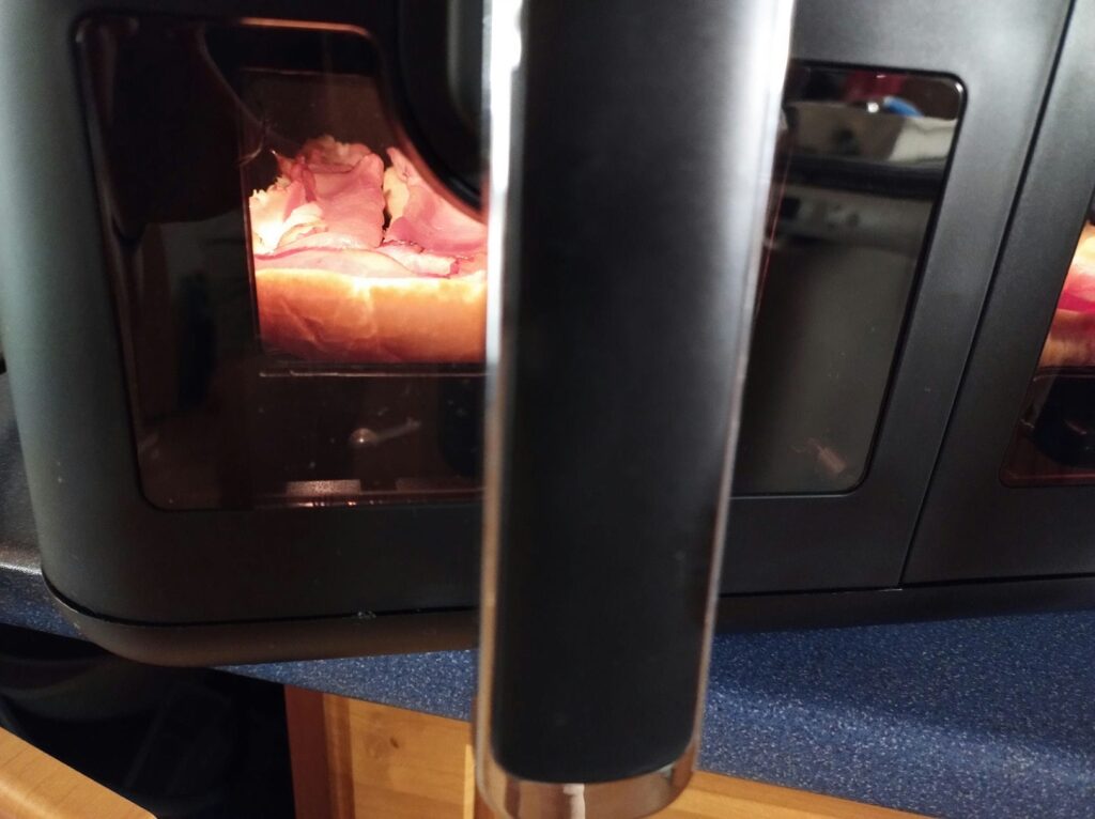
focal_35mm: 25
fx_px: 790
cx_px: 548
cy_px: 410
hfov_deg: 69.4
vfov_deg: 54.8
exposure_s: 1/25
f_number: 1.7
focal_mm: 4.71
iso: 3300
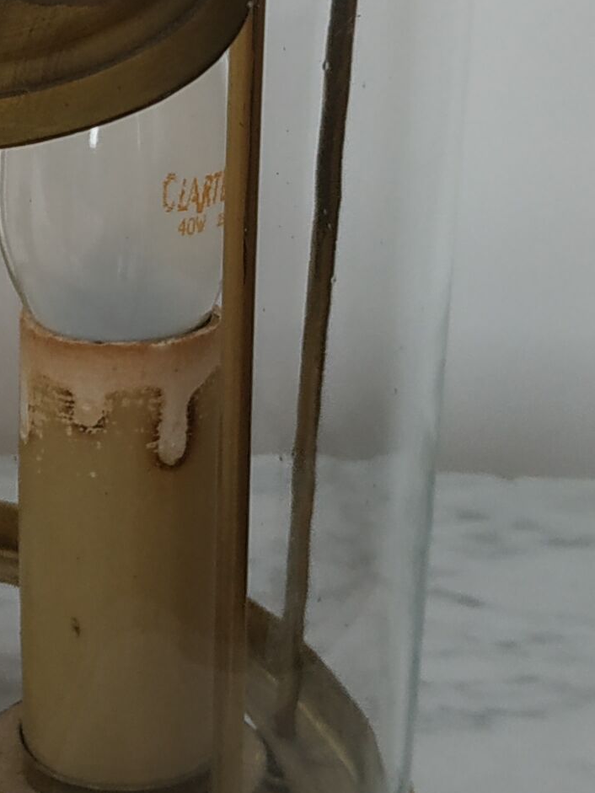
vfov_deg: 19.1
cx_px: -196
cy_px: 198
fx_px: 2337
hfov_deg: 13.9
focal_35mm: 102
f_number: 1.9
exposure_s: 1/25
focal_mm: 3.94
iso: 200
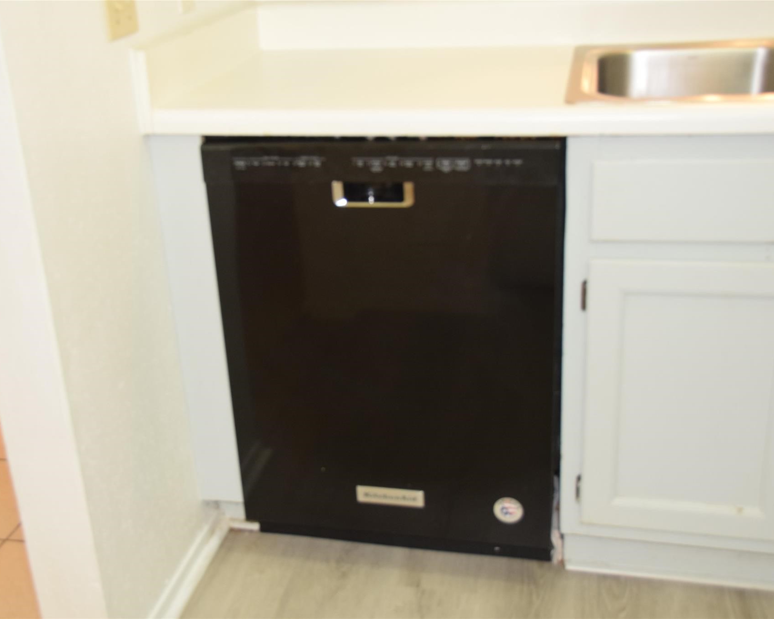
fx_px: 1008
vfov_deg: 34.2
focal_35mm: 44
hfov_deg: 41.9
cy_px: 310
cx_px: 335
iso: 800
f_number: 4
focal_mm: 26
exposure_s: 1/60
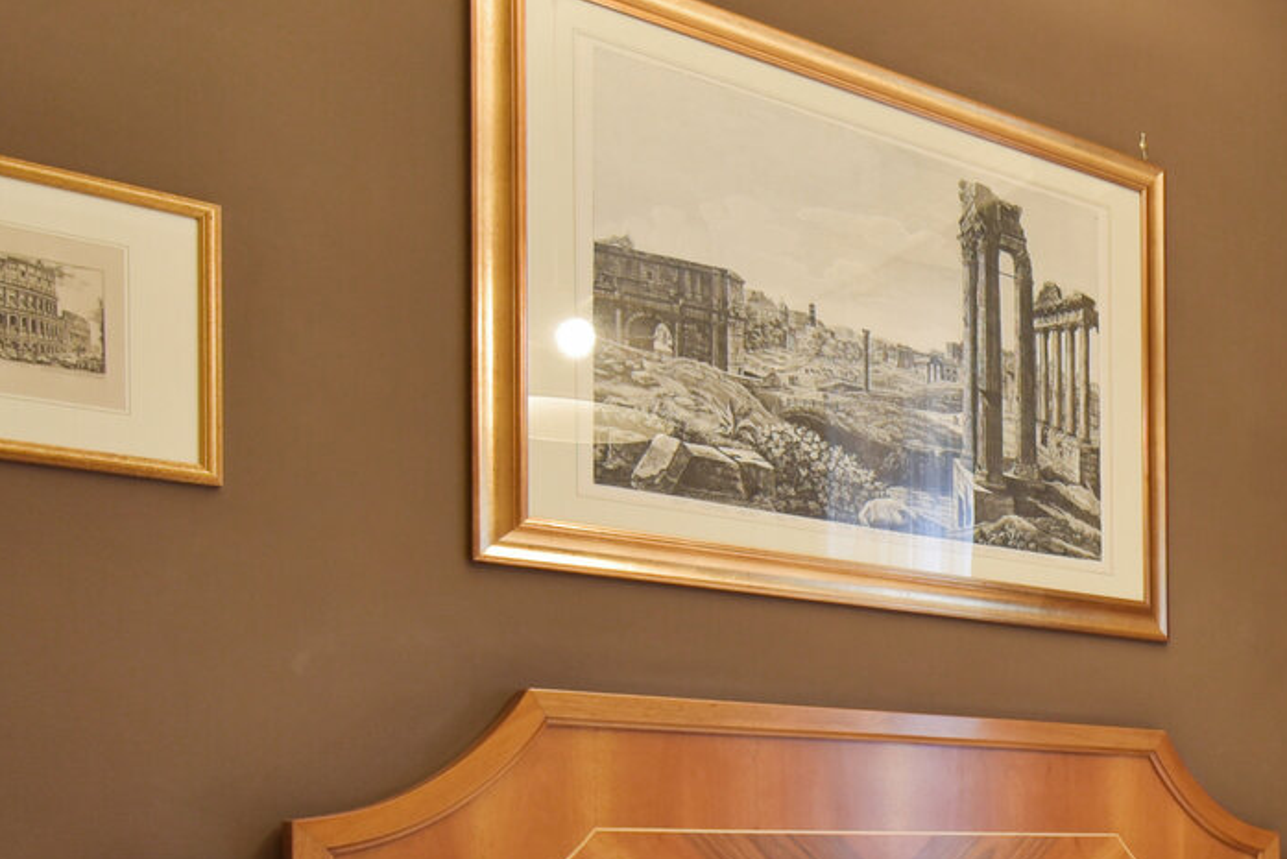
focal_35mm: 47
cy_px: 891
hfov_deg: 35.8
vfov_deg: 26.8
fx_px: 1680
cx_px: 1414
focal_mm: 16
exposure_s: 1/1.67
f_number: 8
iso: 400
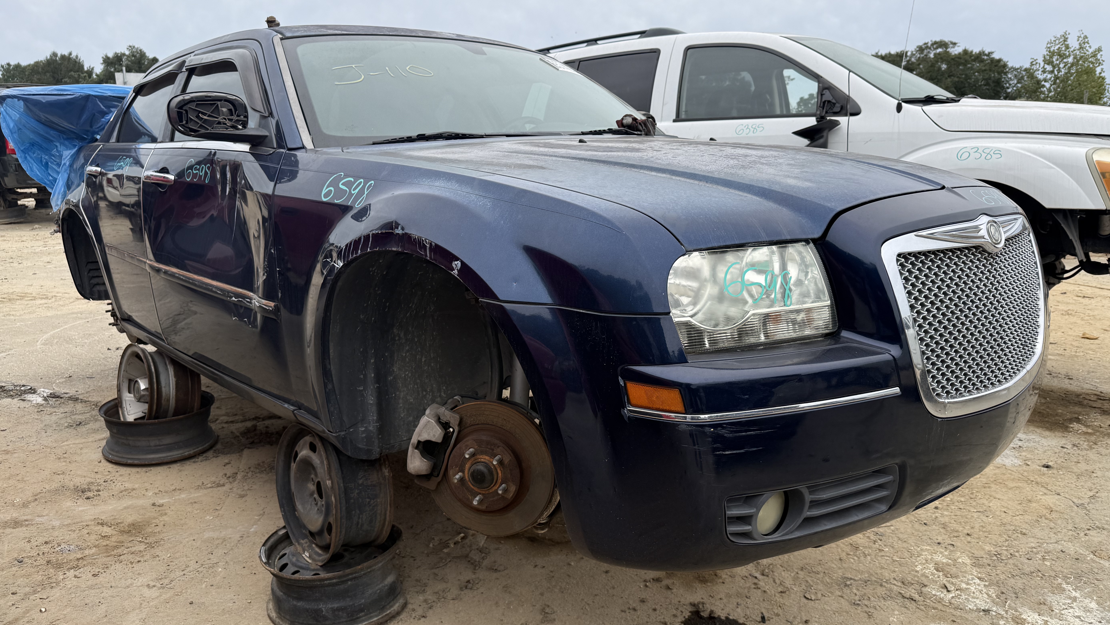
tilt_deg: -9.7
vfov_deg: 42.9
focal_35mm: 27
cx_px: 566
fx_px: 795
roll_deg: -3.4
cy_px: 294
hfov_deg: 69.9
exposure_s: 1/1032
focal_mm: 6.76
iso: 80
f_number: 1.78
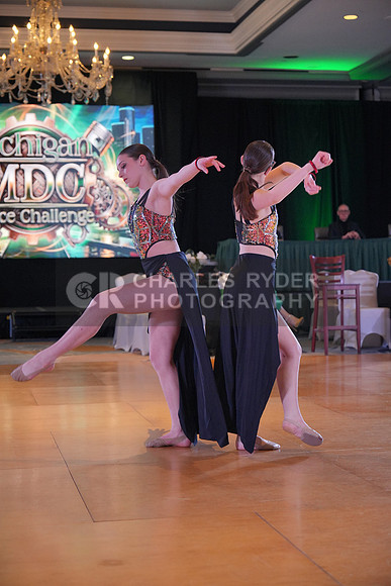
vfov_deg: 28.8
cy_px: 293
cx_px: 196
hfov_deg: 19.5
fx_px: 1140
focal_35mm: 70
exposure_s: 1/400
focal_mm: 70
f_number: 3.5
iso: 2500
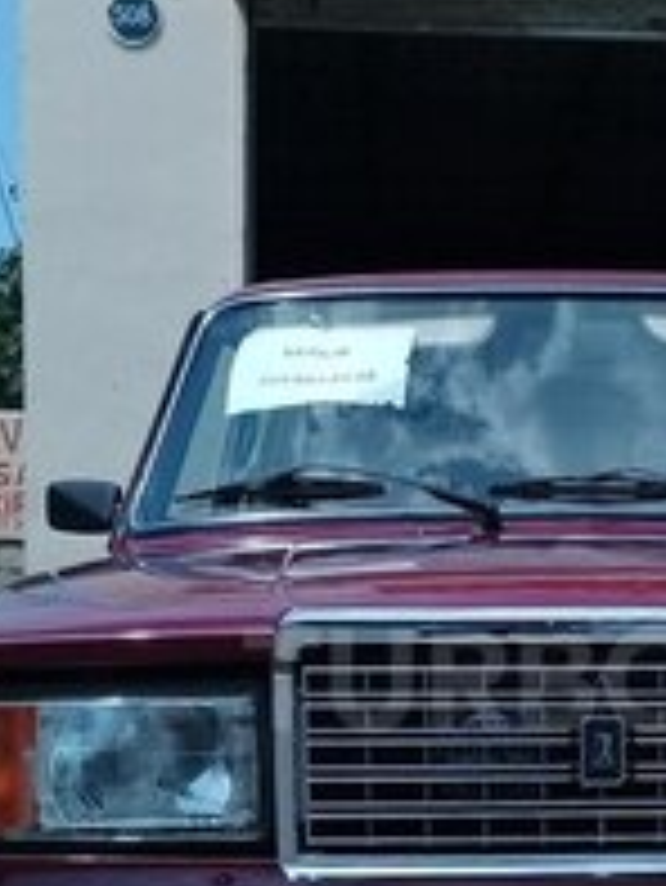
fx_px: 1999
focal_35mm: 78
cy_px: 679
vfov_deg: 24.7
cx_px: 590
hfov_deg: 18.6
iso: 64
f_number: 2.2
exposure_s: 1/1876
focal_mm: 3.3
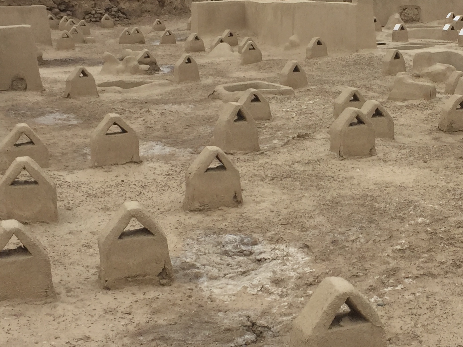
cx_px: 346
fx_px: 910
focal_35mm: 68
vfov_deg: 21.6
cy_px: 164
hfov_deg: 28.2
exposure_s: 1/3597
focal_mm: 4.15
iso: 32
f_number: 2.2
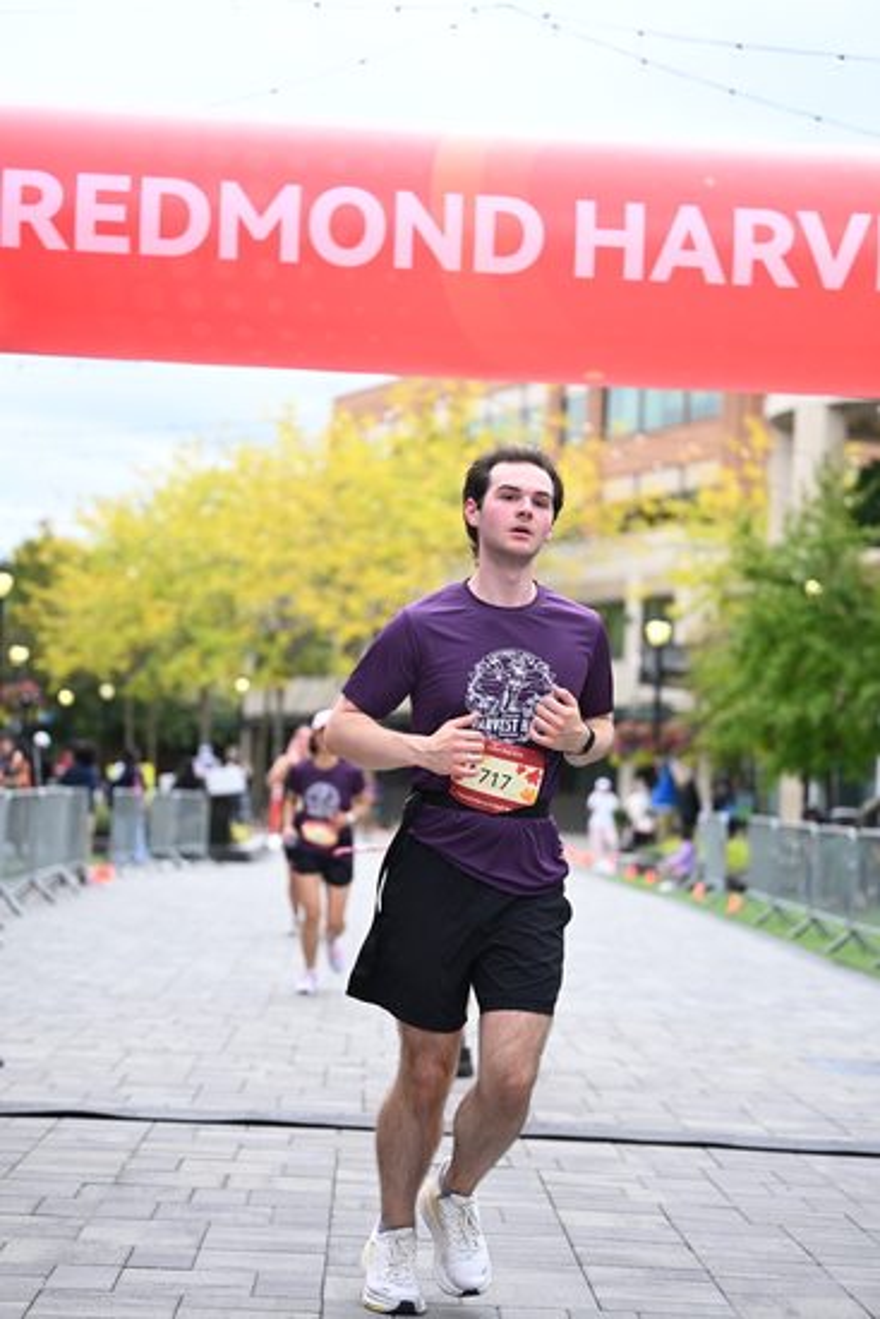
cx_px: 440
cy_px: 660
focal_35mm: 77
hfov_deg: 17.7
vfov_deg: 26.3
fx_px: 2821
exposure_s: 1/2000
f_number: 2.8
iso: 640
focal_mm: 77
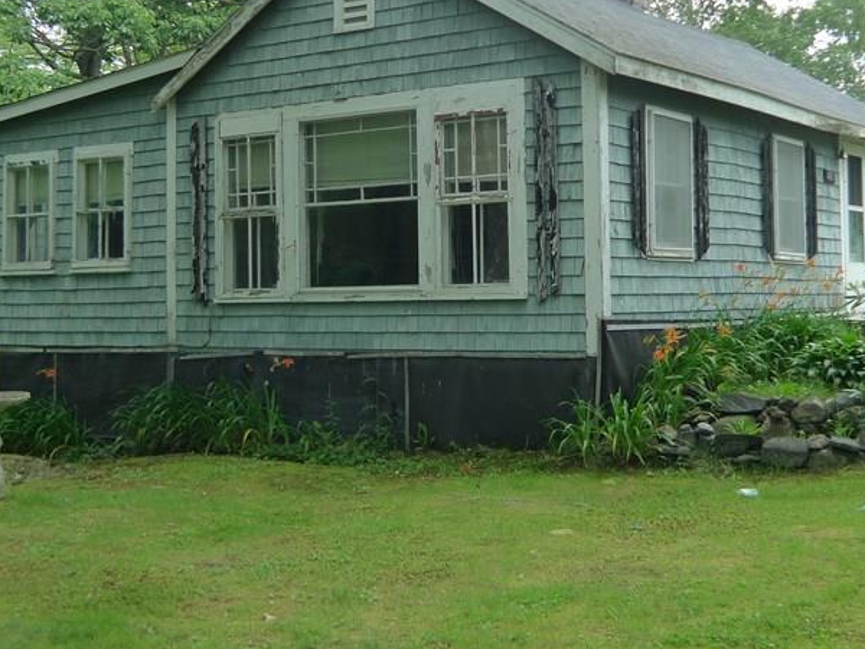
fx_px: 1749
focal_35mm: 70
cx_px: 445
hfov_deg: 27.8
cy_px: 213
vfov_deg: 20.9
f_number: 2.5
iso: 125
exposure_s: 1/125
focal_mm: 8.8
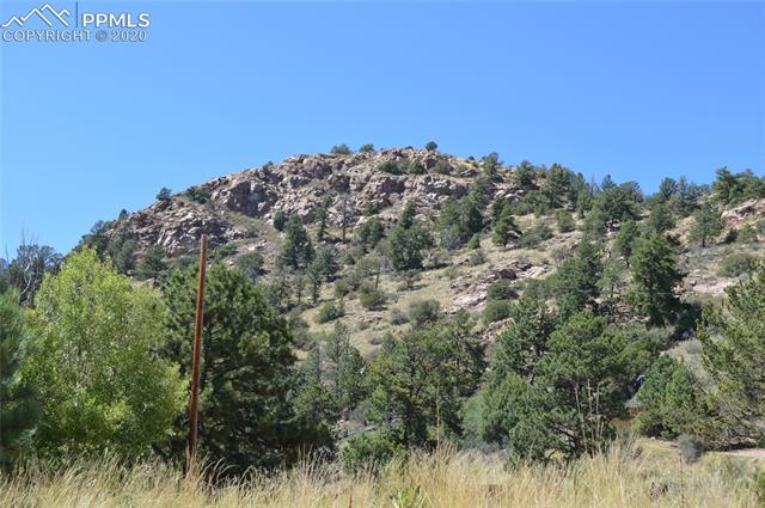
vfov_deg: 25.0
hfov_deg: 36.9
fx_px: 1146
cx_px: 382
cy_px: 254
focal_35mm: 54
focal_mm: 36
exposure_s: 1/160
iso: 100
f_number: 6.3
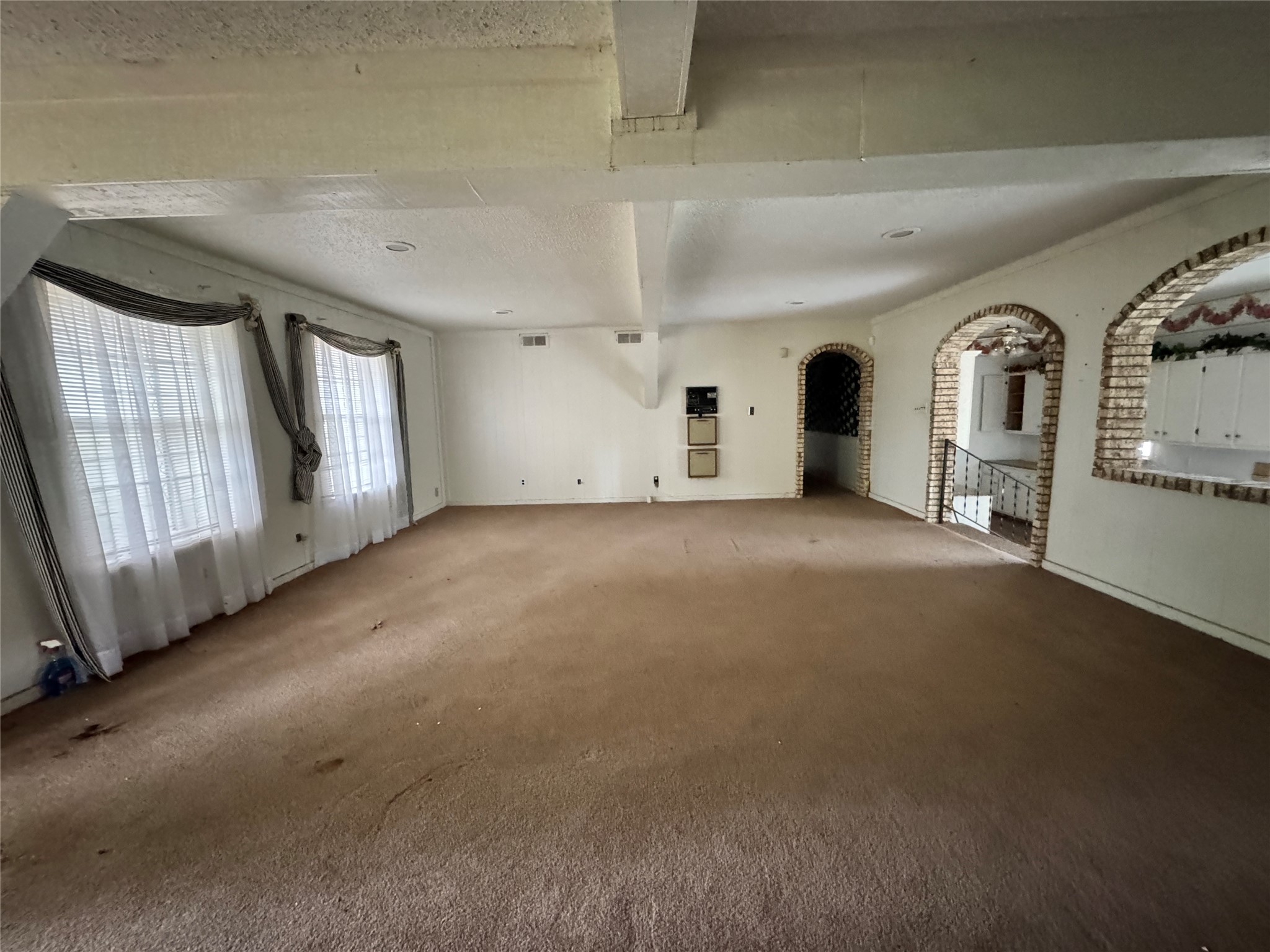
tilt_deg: -7.7
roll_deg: +1.5
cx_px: 635
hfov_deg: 102.1
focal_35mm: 14
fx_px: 514
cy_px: 476
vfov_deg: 85.7
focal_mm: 2.22
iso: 1600
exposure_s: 1/40
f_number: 2.2
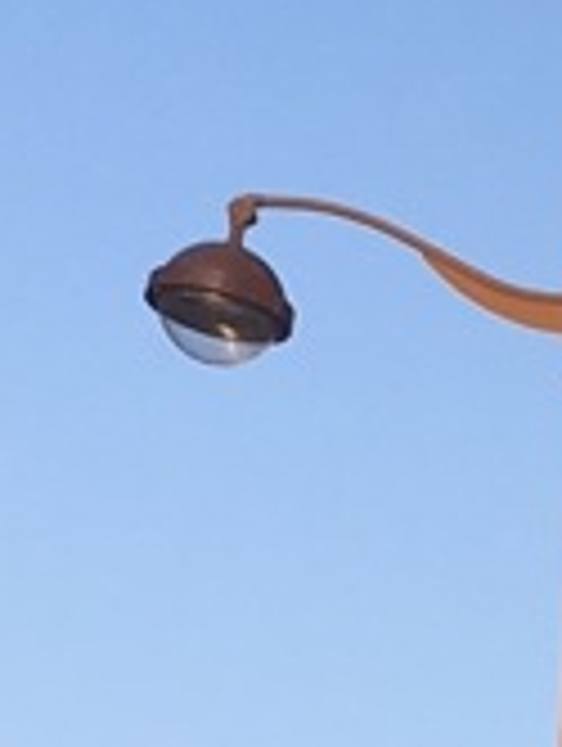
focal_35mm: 223
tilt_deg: +9.1
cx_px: 1538
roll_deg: -0.8
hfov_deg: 6.3
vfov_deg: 8.6
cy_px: 1269
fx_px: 4815
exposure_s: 1/403
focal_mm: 4.15
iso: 25
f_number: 2.2
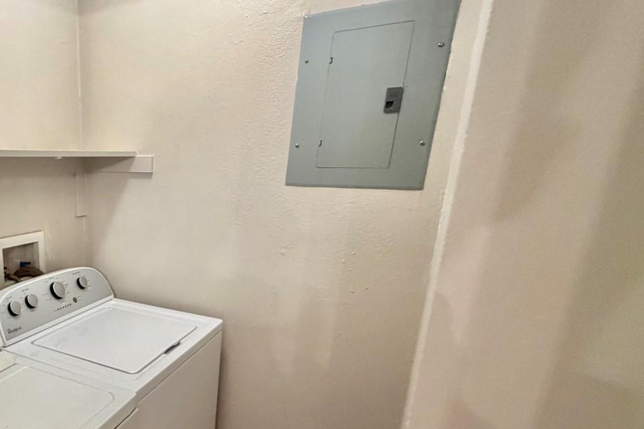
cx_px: 106
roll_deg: +0.1
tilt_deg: -14.4
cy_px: 285
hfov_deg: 63.6
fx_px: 447
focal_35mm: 25
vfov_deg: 50.4
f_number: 2.2
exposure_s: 1/60
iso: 400
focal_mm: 2.22
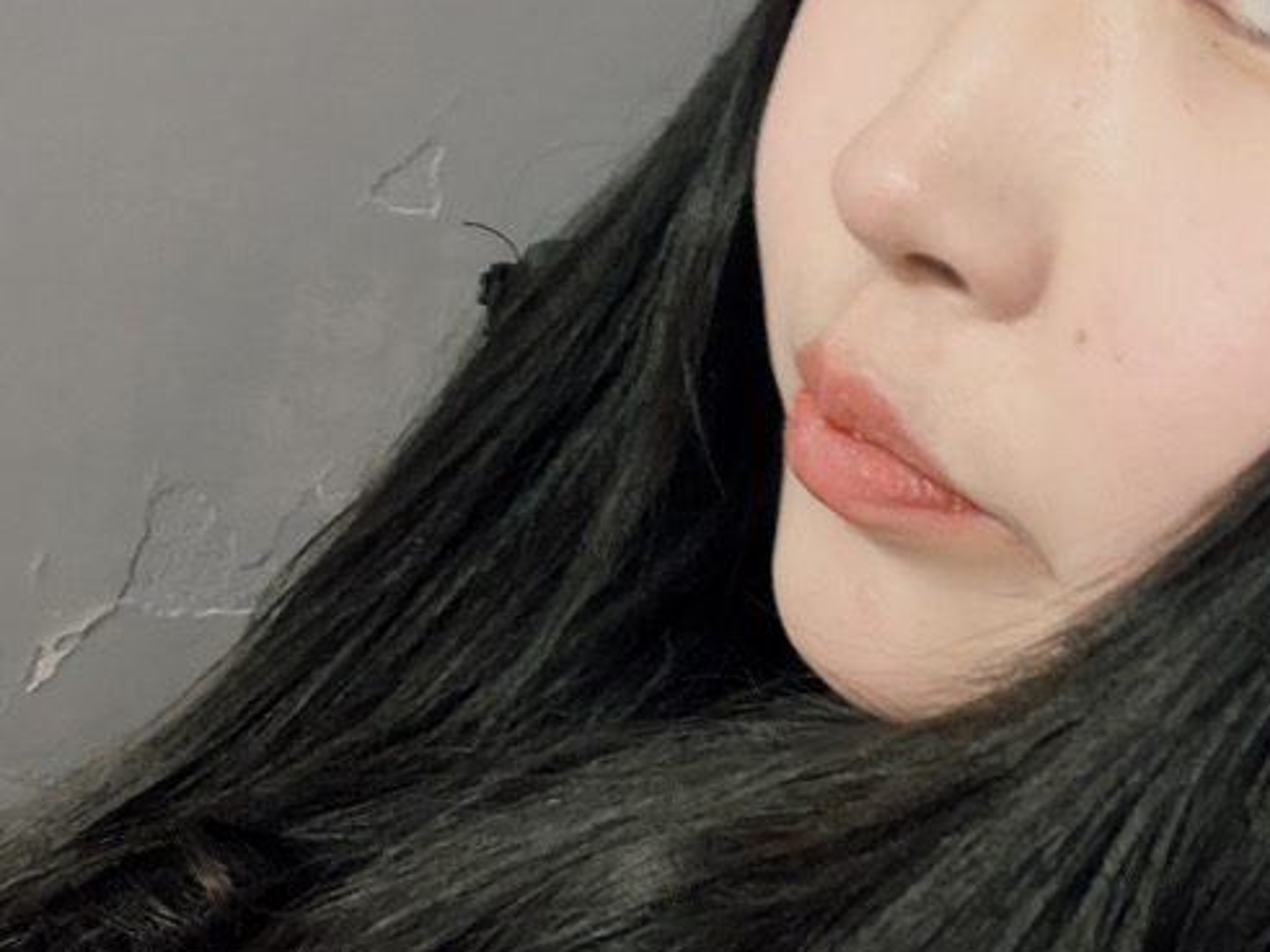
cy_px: 512
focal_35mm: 48
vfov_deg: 30.2
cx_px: 704
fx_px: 1761
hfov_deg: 39.6
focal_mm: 2.71
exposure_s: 1/20
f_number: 2.2
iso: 640
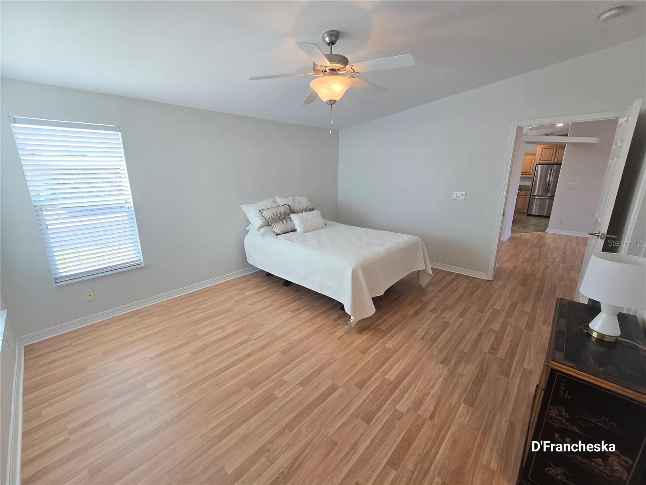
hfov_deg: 106.2
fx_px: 243
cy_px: 242
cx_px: 323
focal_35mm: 13
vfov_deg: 89.9
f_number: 2.2
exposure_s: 1/60
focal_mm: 2.2
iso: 80
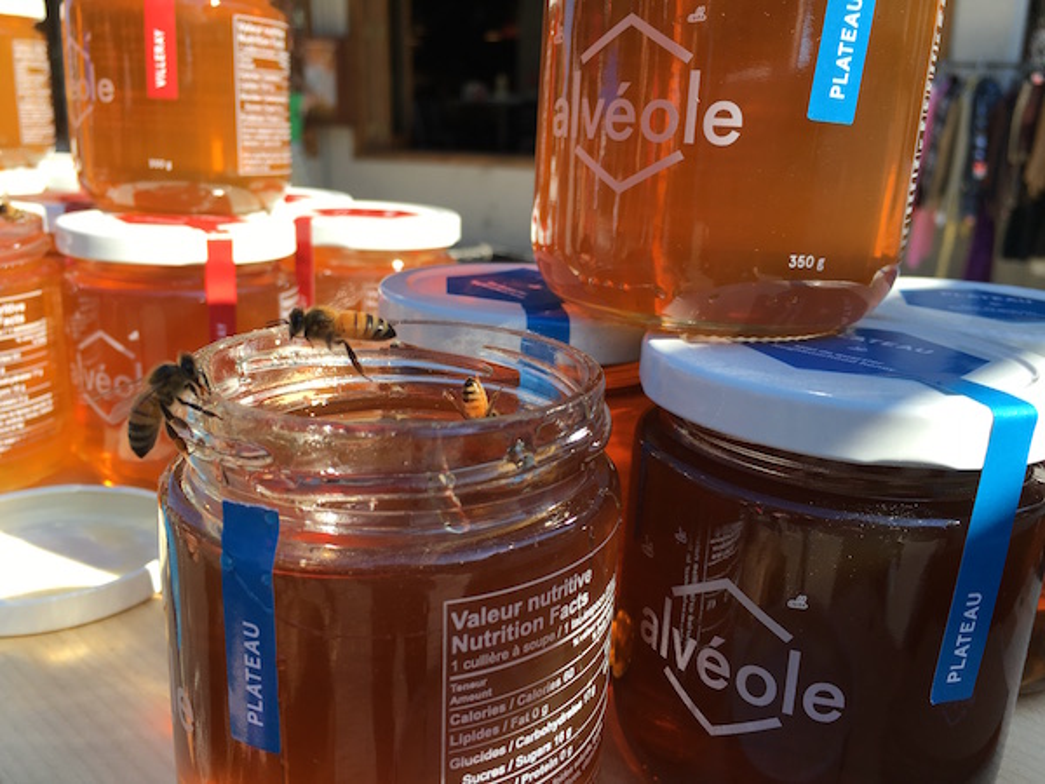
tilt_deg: -17.1
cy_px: 392
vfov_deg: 48.2
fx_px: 875
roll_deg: -1.2
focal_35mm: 29
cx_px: 522
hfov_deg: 61.7
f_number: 2.2
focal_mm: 4.15
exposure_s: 1/499
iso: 25
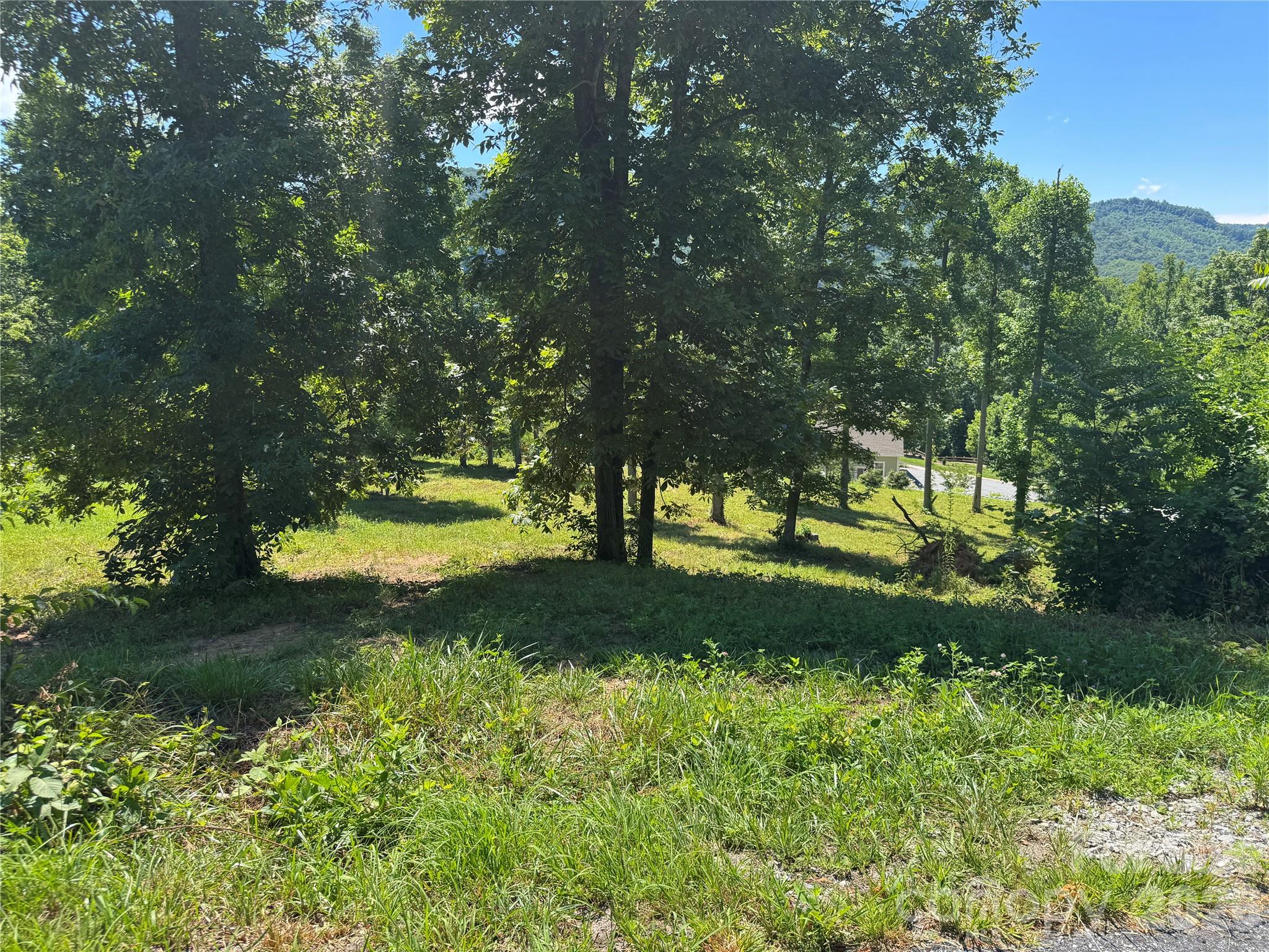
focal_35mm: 24
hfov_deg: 71.6
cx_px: 634
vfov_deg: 56.8
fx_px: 880
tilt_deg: -13.3
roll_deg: +1.7
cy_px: 476
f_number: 1.78
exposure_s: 1/1285
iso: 80
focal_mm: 6.76
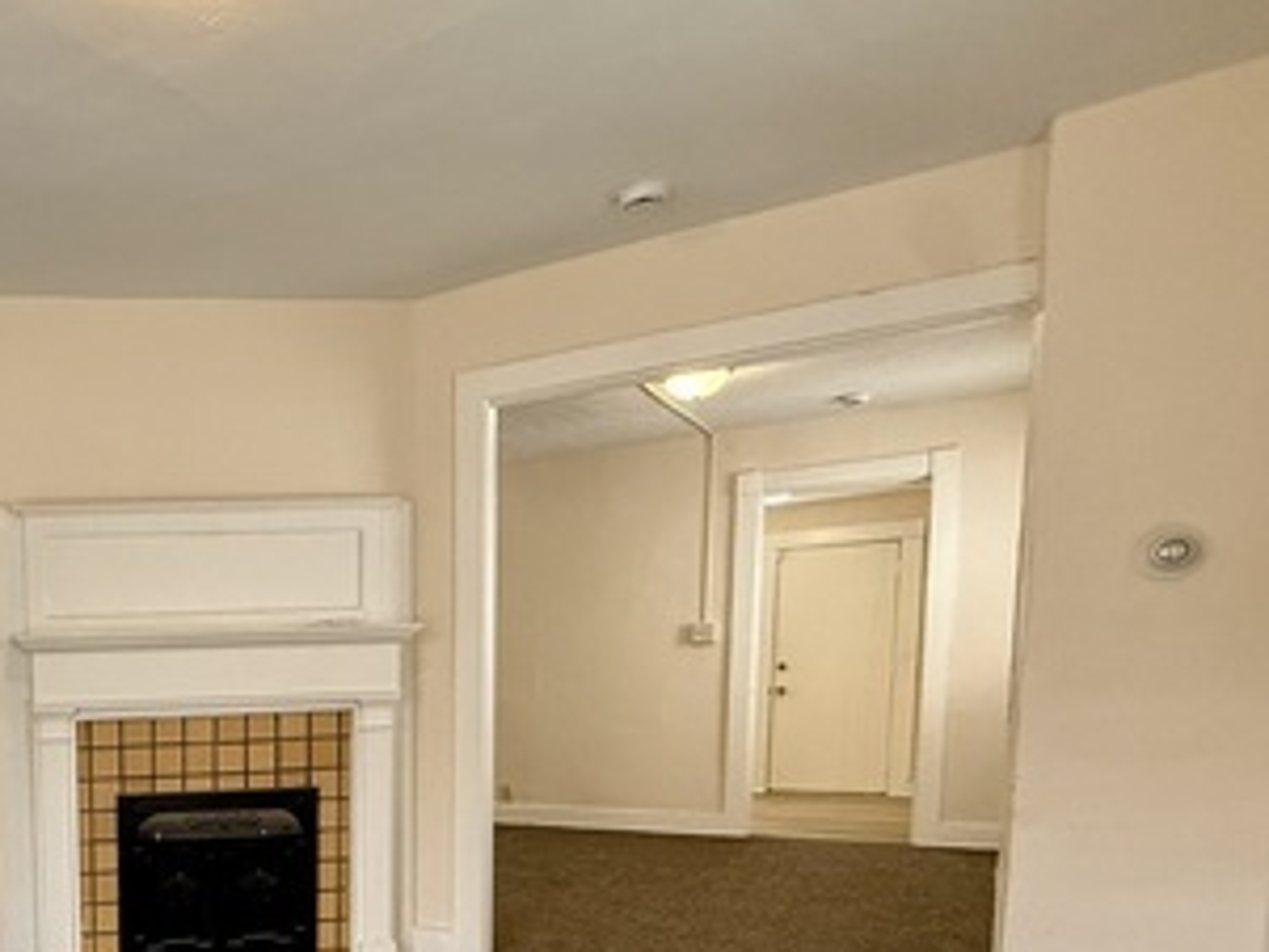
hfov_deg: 49.4
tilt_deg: -6.3
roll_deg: +2.8
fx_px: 1137
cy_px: 809
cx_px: 44
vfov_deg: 42.6
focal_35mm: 31
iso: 320
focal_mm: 2.22
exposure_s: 1/120
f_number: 2.2
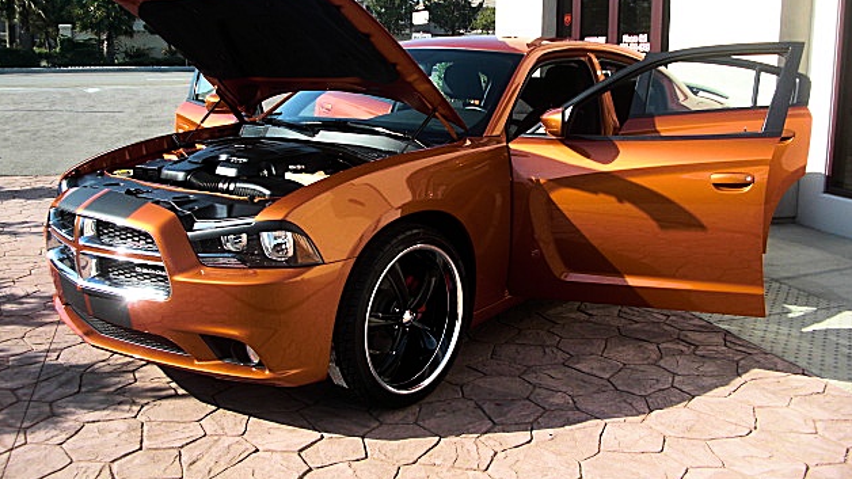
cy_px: 202
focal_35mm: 40
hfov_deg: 50.5
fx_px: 904
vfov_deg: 29.6
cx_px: 422
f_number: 2.8
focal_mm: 6.3
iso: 50
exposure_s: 1/500
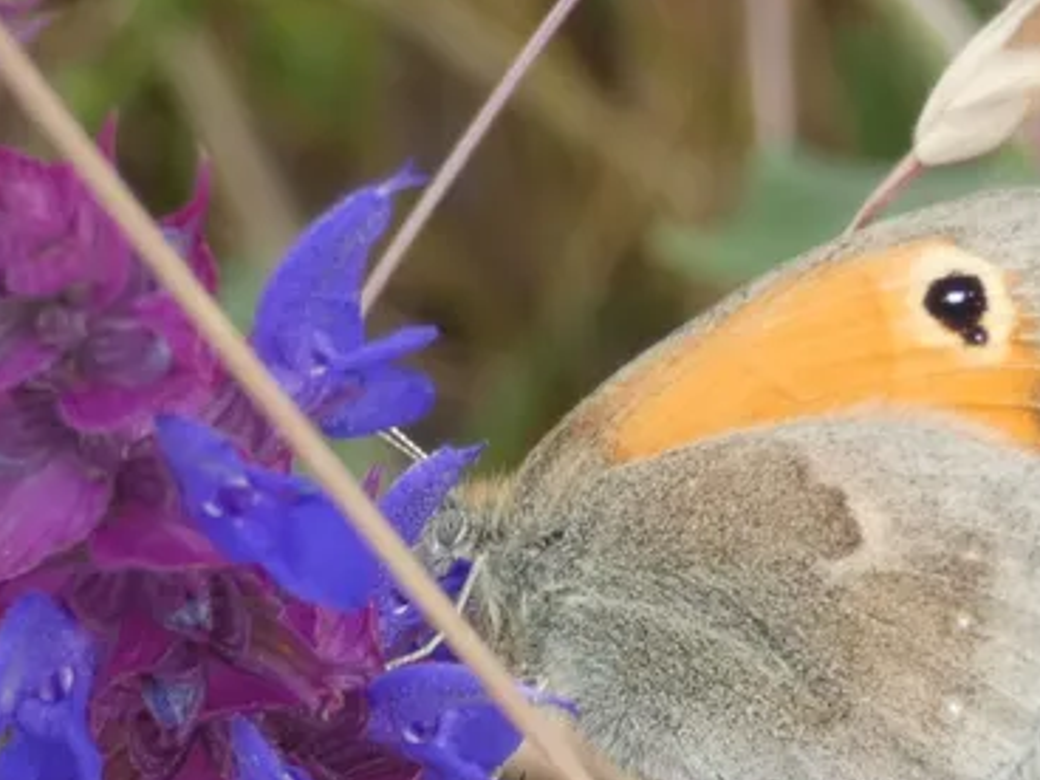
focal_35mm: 256
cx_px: 684
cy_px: 585
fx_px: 7691
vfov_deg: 5.8
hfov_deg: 7.7
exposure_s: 1/80
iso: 125
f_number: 5.4
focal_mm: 26.3
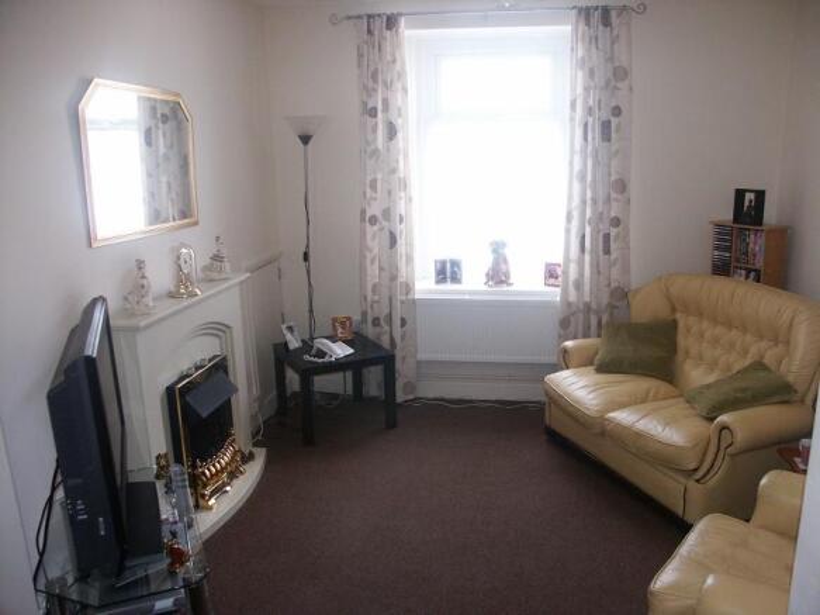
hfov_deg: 63.5
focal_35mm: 28
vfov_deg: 49.7
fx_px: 663
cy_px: 308
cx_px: 410
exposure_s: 1/60
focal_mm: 7.43
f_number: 2.8
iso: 200
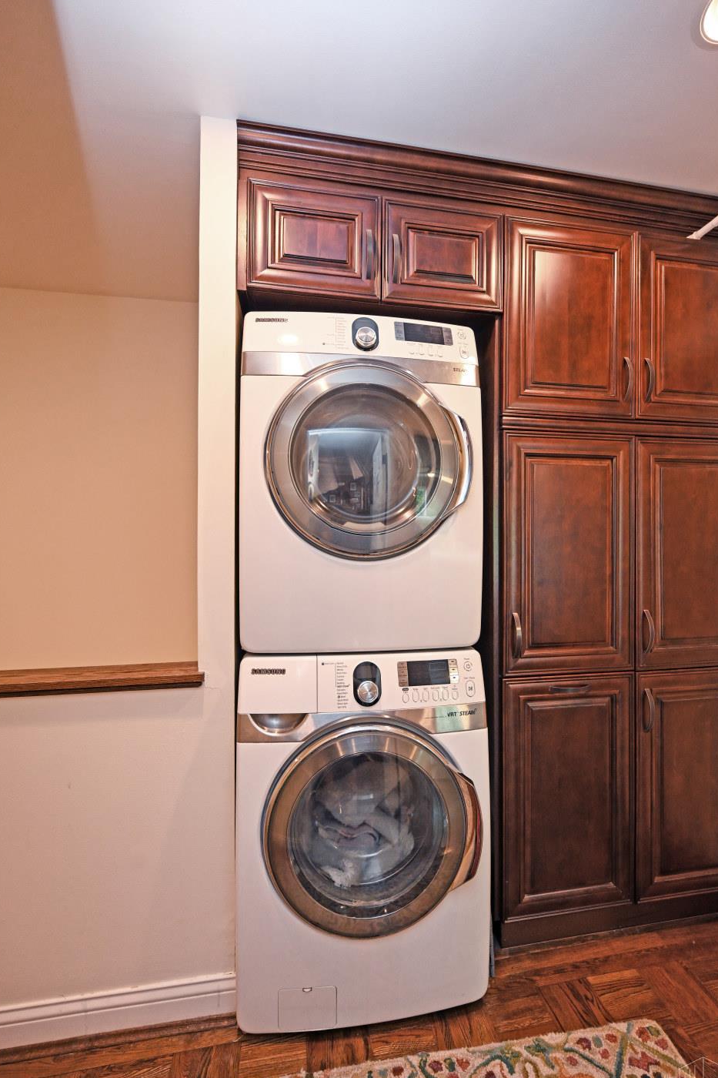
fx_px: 449
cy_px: 541
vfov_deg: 100.4
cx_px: 373
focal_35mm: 15
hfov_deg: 77.3
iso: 1000
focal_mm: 14
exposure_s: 1/60
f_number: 4
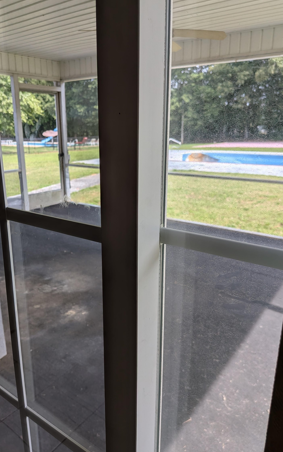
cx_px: 120
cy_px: 228
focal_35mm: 26
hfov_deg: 47.4
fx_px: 321
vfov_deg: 70.4
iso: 21
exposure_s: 1/4255
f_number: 1.7
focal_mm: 4.53
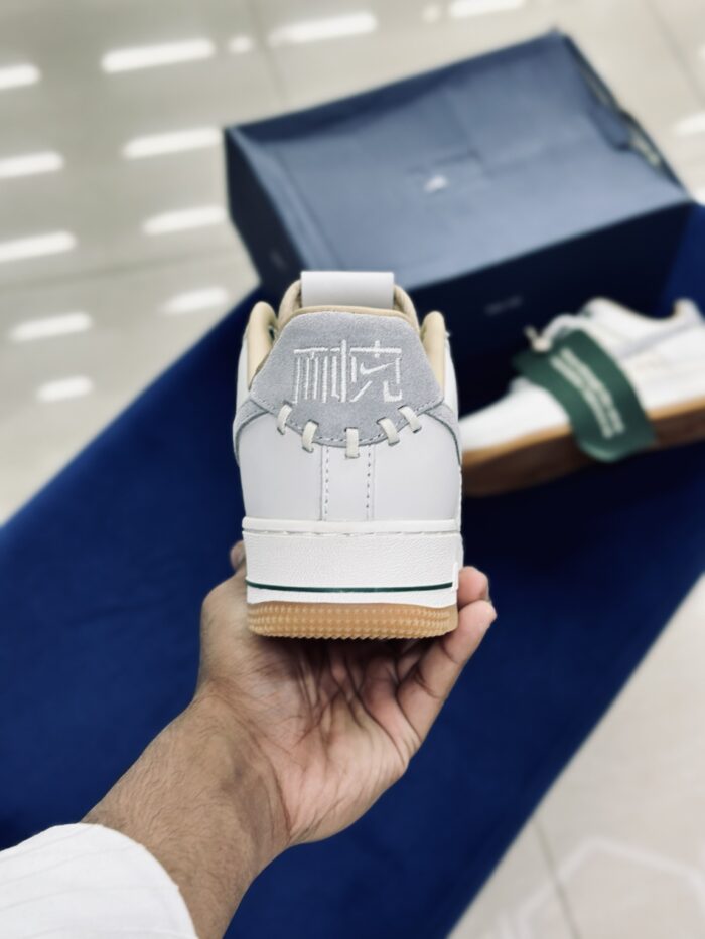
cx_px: 352
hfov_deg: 30.3
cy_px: 470
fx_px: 1303
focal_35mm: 48
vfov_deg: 39.7
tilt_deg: -57.9
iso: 64
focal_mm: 6.86
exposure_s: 1/100
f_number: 1.78
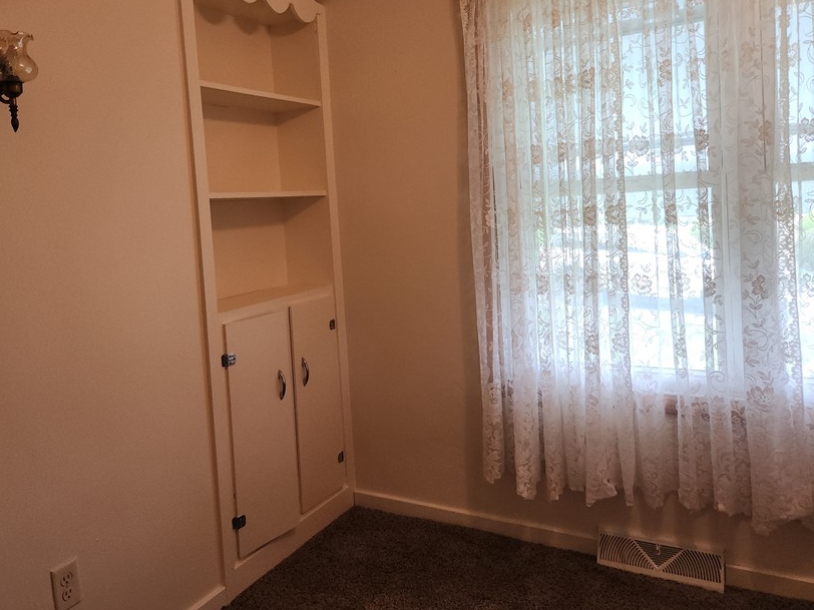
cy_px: 230
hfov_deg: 61.5
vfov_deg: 47.8
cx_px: 358
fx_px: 682
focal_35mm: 29
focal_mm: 5.4
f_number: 1.8
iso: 125
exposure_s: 1/120
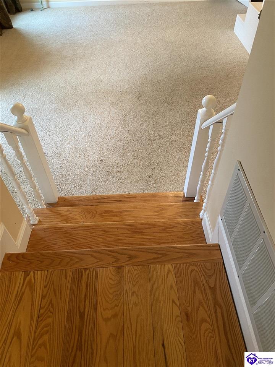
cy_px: 184
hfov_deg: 53.1
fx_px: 275
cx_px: 138
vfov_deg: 67.3
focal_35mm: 26
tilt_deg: -48.1
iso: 200
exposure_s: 1/60
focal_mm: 4.25
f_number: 1.8
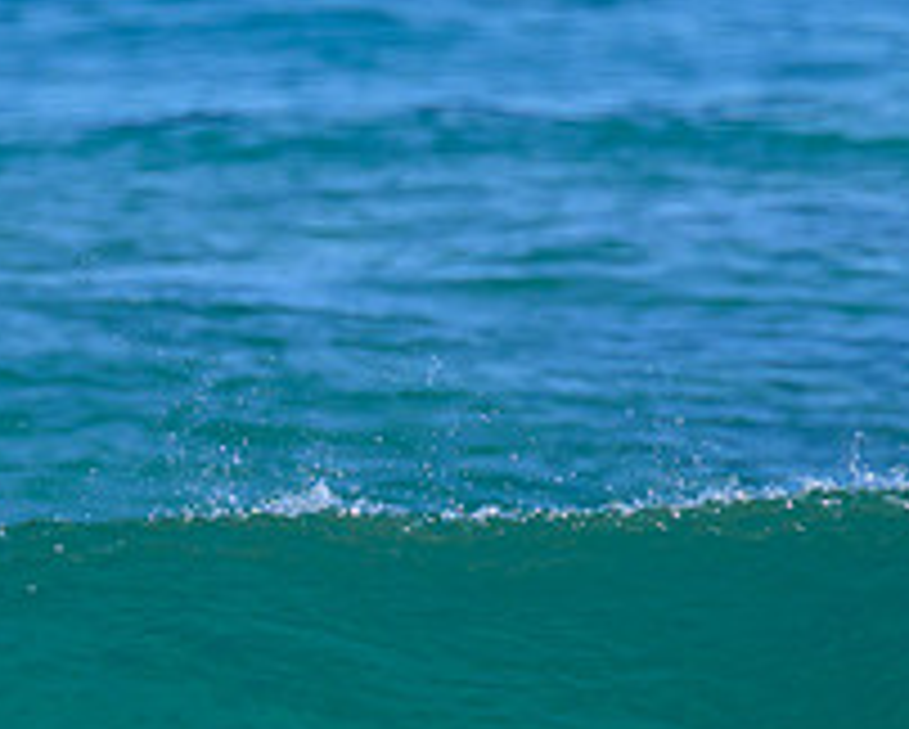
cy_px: 604
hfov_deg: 0.9
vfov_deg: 0.7
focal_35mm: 2073
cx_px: -50
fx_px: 55824
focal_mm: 560
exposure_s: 1/1000
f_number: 8
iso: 360
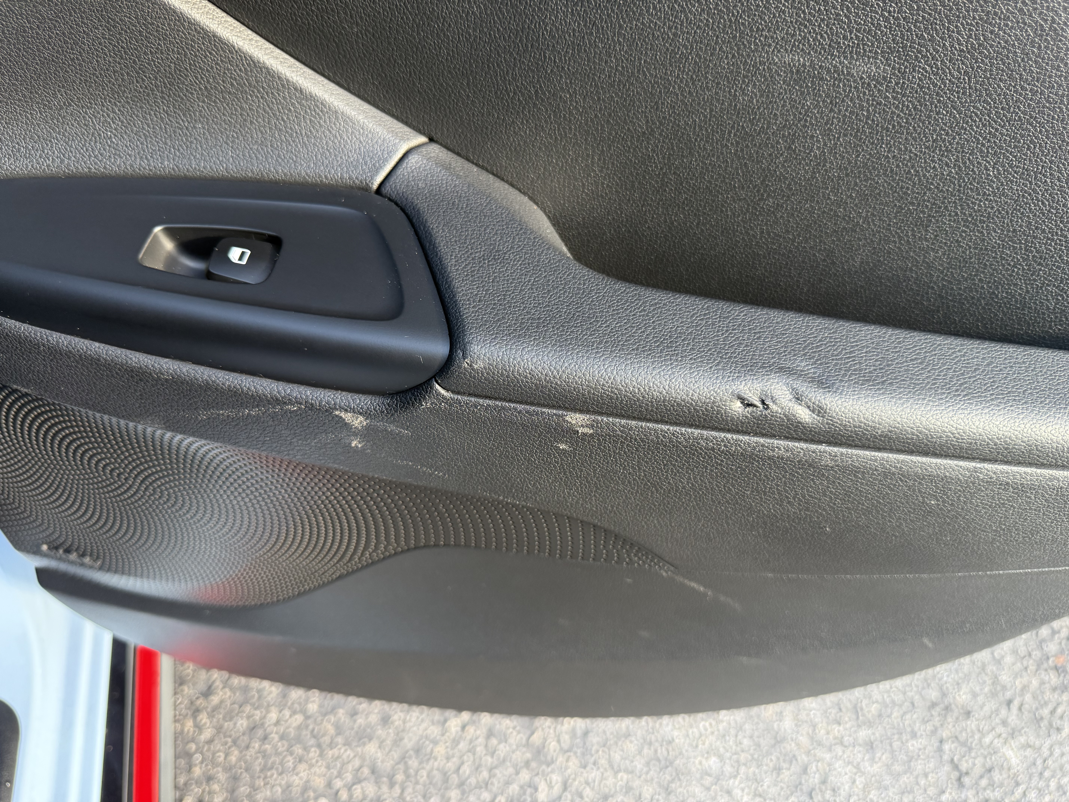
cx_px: 534
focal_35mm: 24
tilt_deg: -45.5
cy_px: 401
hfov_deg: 71.6
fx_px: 741
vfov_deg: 56.8
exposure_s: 1/150
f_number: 1.78
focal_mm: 6.76
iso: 200
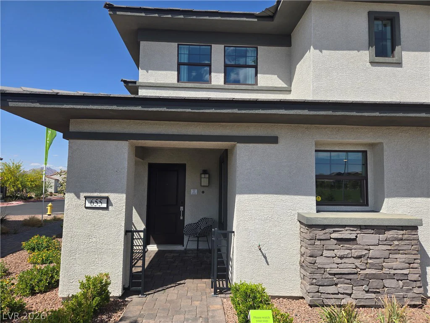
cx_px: 215
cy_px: 162
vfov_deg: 58.9
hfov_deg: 73.9
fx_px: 286
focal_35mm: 23
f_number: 1.8
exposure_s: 1/1854
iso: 25
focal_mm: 5.4
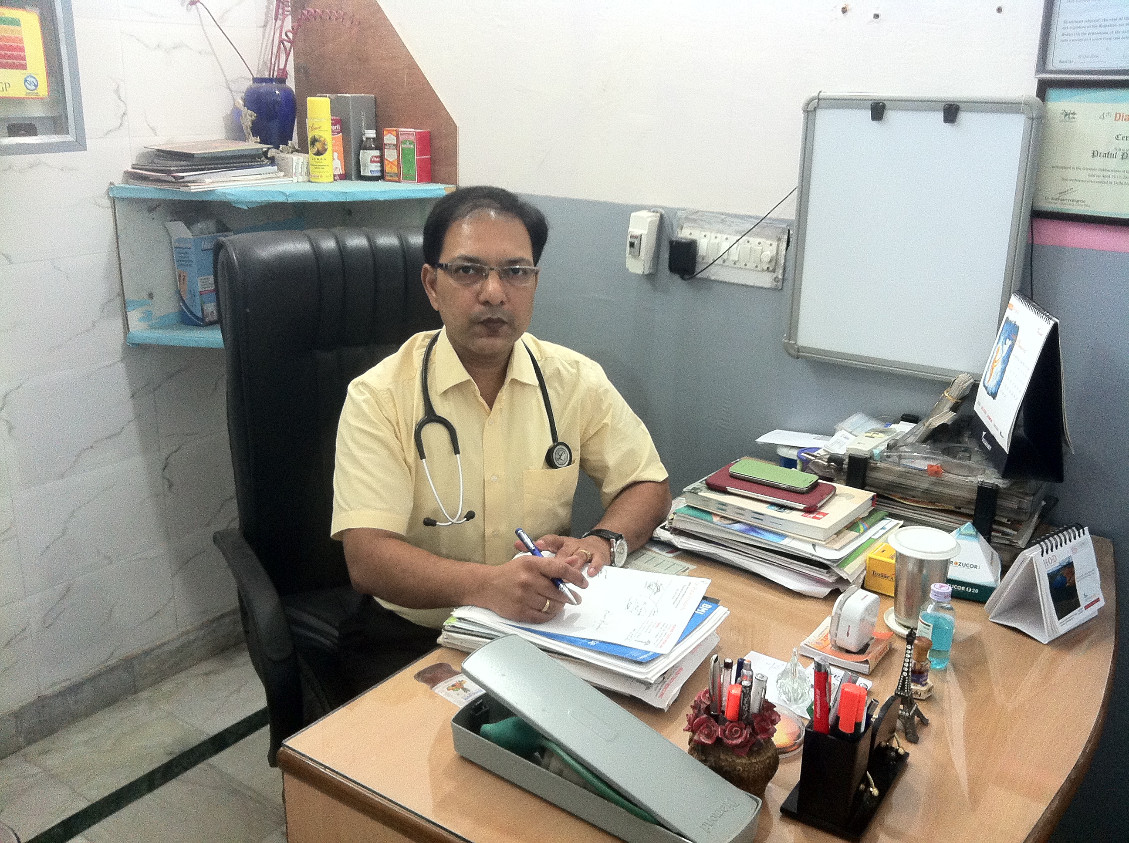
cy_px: 422
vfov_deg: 40.6
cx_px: 564
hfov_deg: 52.7
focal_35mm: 35
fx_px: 1140
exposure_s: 1/15
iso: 160
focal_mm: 3.85
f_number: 2.8
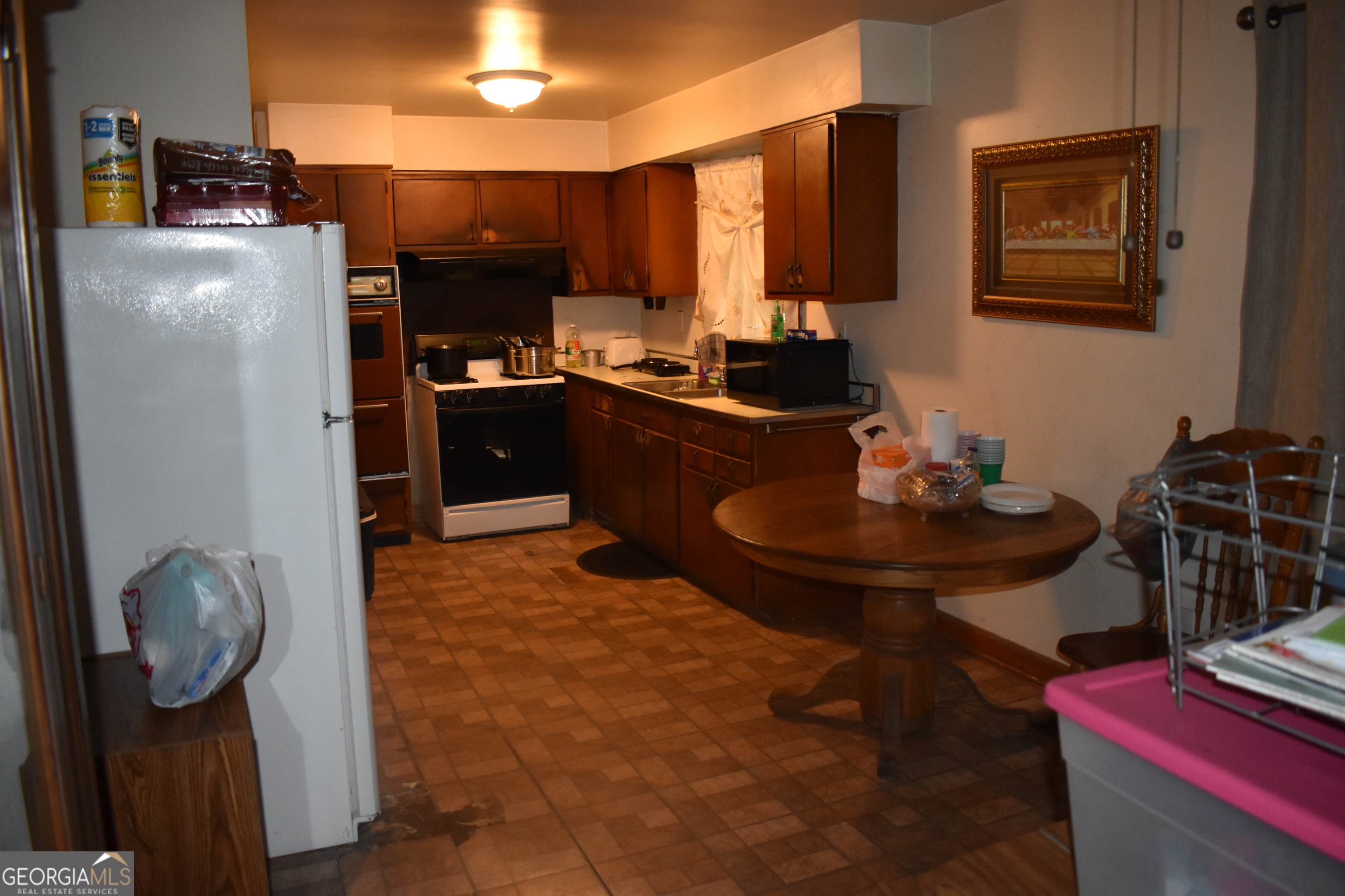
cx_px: 672
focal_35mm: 27
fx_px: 1009
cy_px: 448
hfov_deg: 67.4
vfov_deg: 47.9
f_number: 3.5
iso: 1600
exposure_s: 1/100
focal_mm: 18
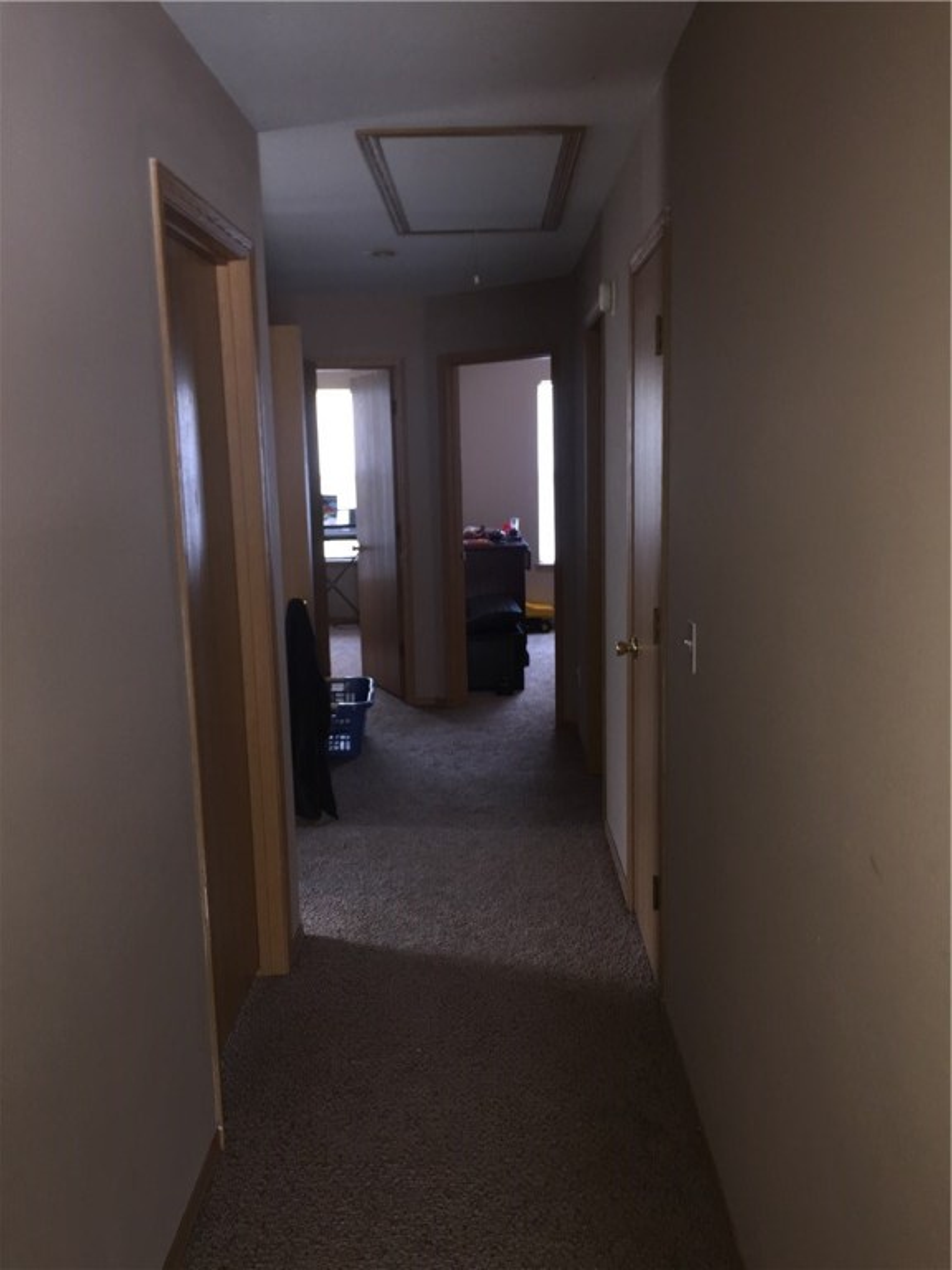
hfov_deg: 48.2
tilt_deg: -9.6
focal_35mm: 29
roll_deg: +1.7
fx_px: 1063
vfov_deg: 61.7
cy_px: 635
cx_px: 476
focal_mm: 4.15
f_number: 2.2
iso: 50
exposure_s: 1/16
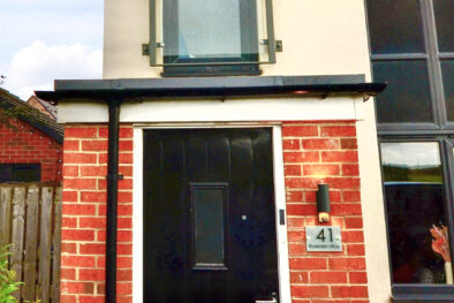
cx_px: 149
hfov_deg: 48.6
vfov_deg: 33.3
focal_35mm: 39
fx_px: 492
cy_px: 65
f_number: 10
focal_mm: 10
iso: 400
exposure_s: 1/160
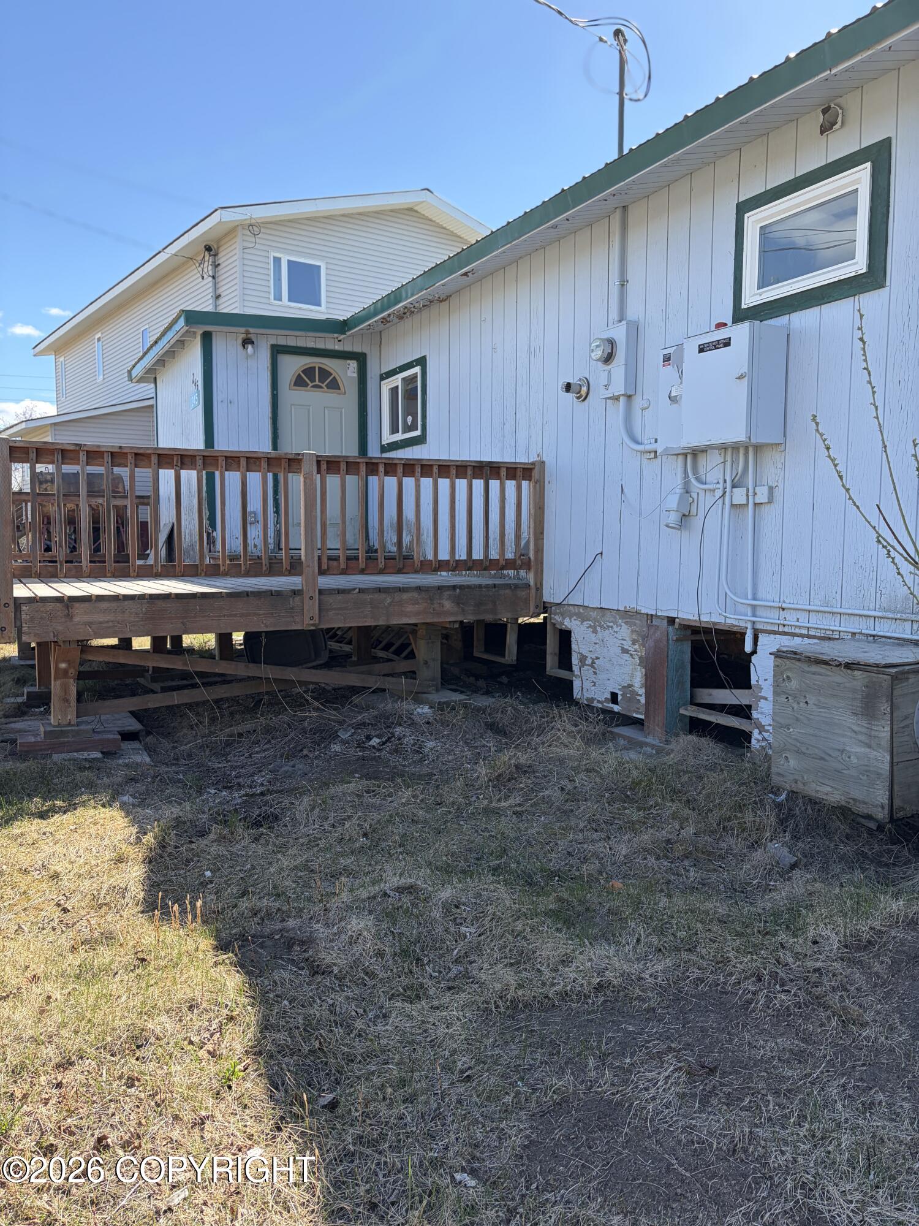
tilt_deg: -3.6
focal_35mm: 26
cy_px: 613
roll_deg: +0.9
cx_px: 460
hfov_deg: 53.1
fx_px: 920
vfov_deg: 67.3
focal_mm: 5.96
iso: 50
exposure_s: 1/1175
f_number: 1.6
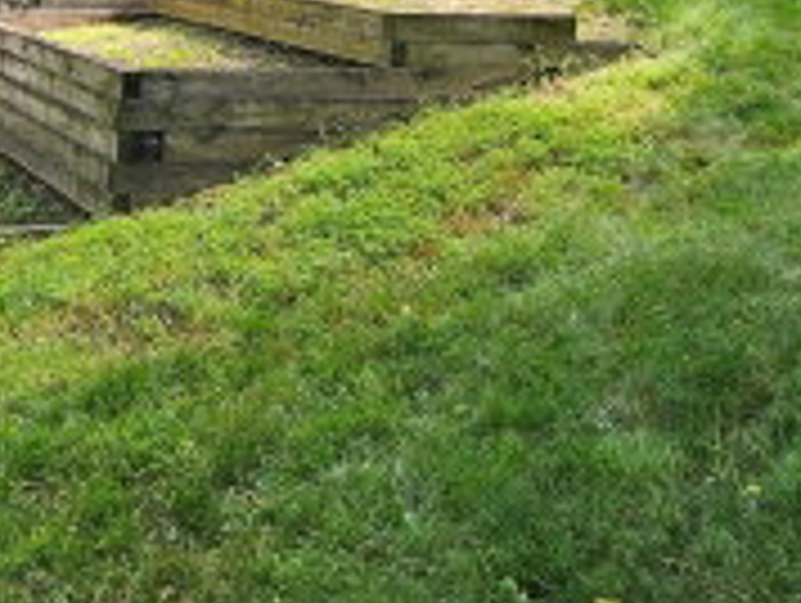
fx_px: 1529
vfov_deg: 20.9
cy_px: -104
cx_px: 405
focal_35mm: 66
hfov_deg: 29.4
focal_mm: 5.4
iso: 32
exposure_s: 1/180
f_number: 1.8
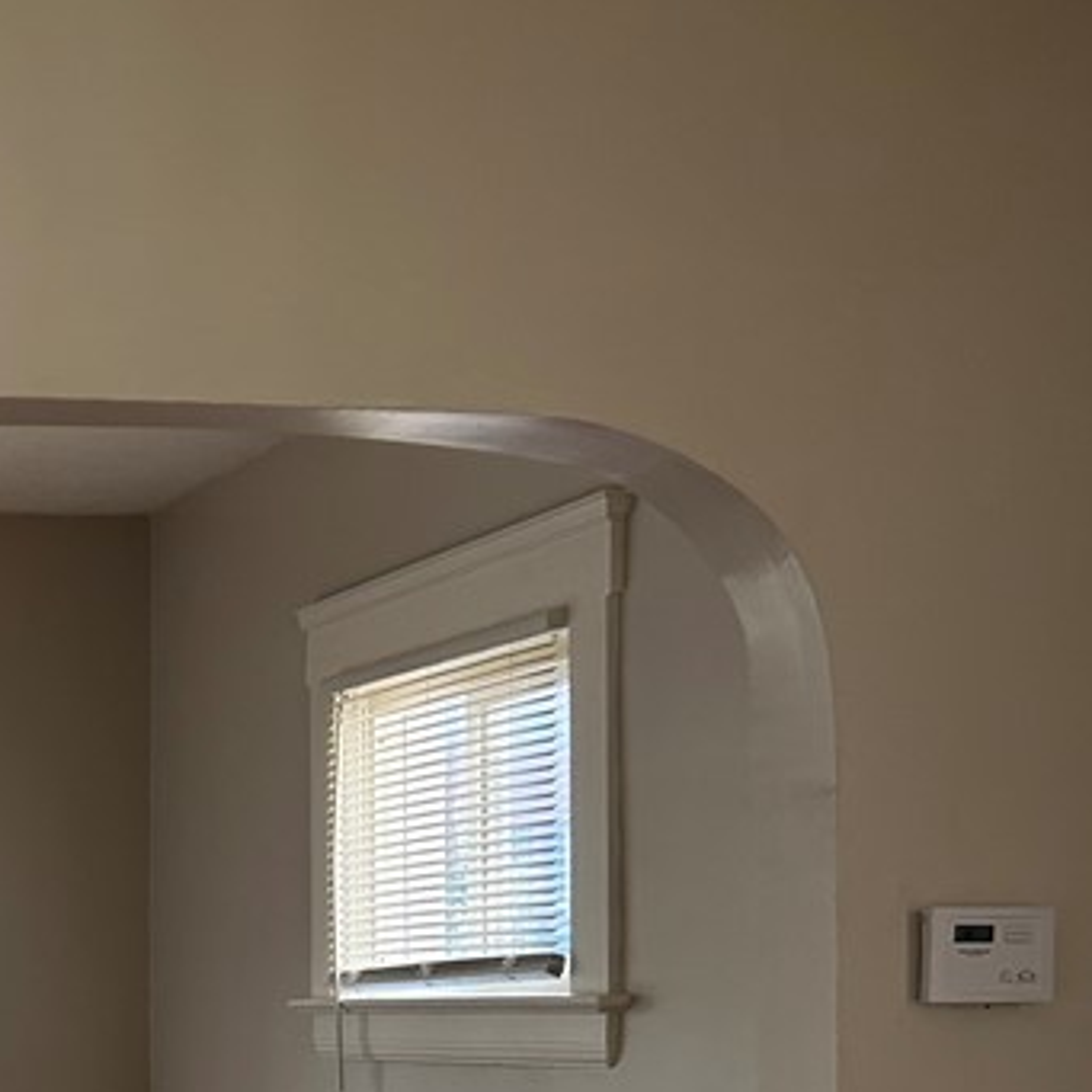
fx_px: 2463
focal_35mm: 69
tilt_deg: -0.7
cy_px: 1162
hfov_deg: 22.0
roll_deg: +2.2
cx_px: -394
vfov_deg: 23.6
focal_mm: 5.7
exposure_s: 1/121
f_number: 1.5
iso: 100
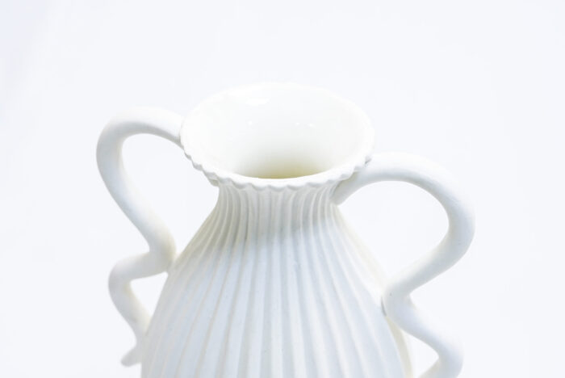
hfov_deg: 28.8
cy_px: 189
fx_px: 1099
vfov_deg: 19.5
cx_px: 282
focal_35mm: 70
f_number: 8
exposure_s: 1/200
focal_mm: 70
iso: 3200
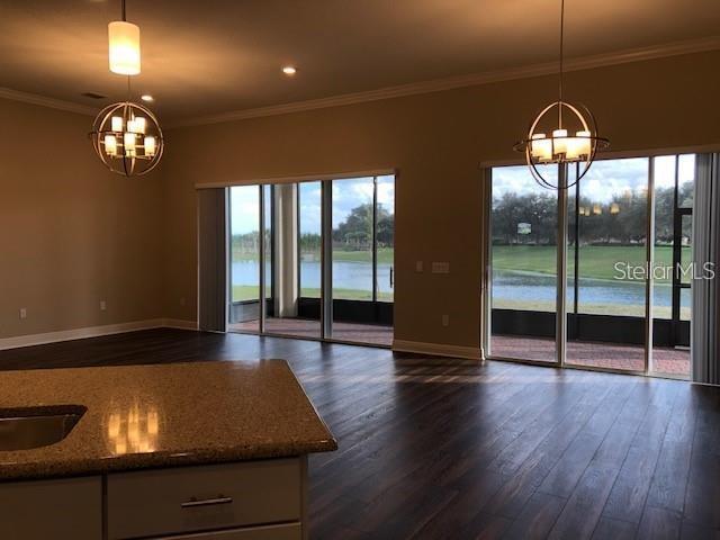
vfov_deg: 49.7
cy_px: 270
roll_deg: +0.0
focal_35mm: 28
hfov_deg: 63.4
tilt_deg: -3.6
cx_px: 360
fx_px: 582
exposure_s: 1/120
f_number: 1.8
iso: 64
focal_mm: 3.99
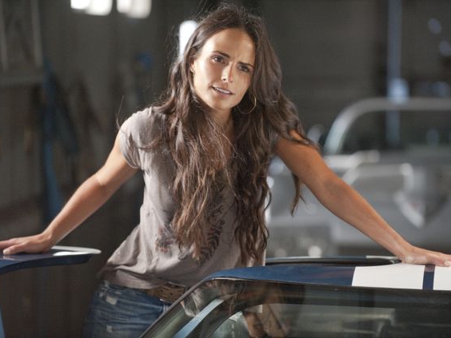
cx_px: 222
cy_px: 169
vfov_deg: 8.8
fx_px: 2202
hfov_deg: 11.7
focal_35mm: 169
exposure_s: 1/320
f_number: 3.2
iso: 3200
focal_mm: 155
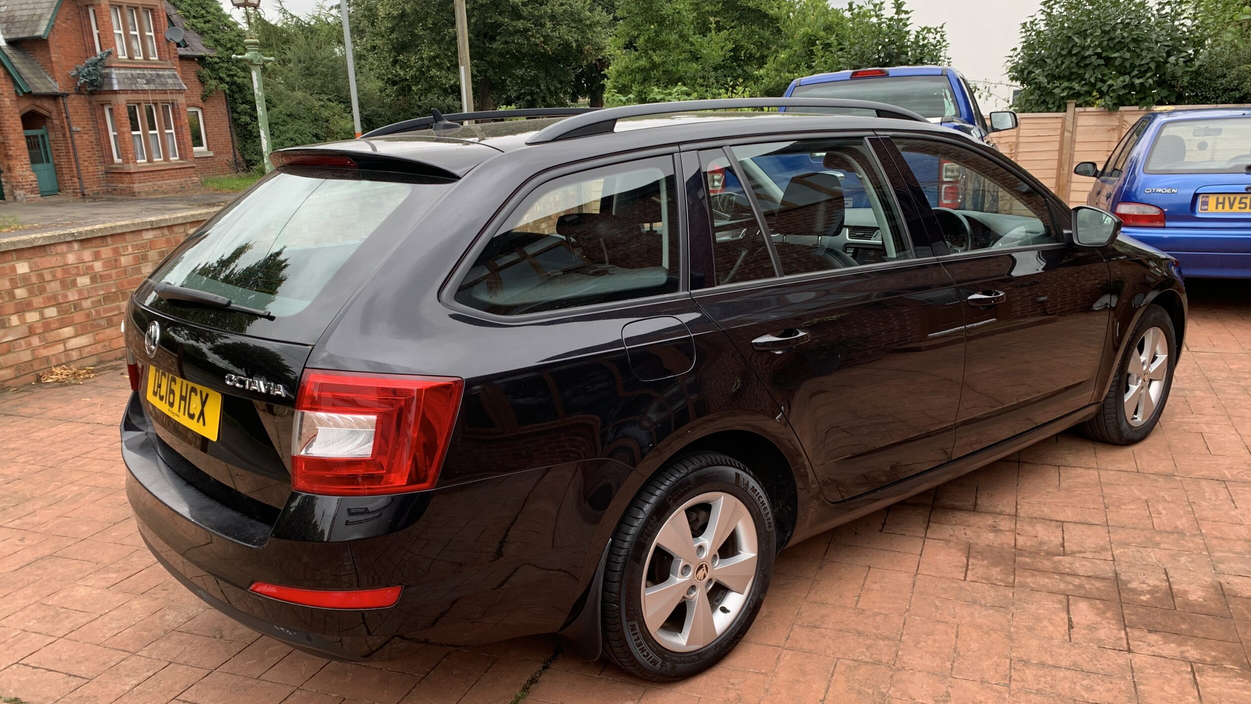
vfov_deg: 39.9
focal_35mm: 29
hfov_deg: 66.1
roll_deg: +3.2
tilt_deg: -16.9
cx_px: 624
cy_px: 438
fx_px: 962
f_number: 1.8
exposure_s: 1/157
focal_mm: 4.25
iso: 25
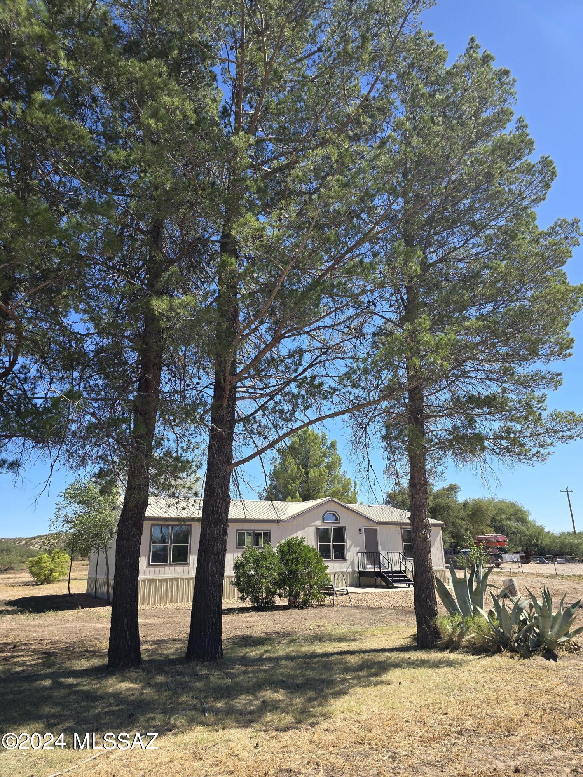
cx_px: 292
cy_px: 388
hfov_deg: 58.9
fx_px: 516
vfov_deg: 73.9
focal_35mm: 23
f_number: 1.7
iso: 12
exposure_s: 1/430
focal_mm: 6.3
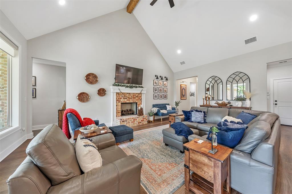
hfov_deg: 112.6
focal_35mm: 12
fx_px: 97
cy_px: 97
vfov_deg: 90.0
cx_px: 146
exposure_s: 1/10
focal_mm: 12
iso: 800
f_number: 8
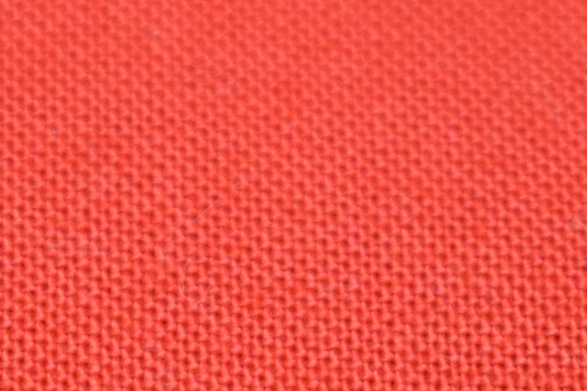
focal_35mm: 353
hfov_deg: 5.8
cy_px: 129
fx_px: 5754
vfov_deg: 3.9
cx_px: -315
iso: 2000
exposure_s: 1/100
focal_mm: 52
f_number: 5.6
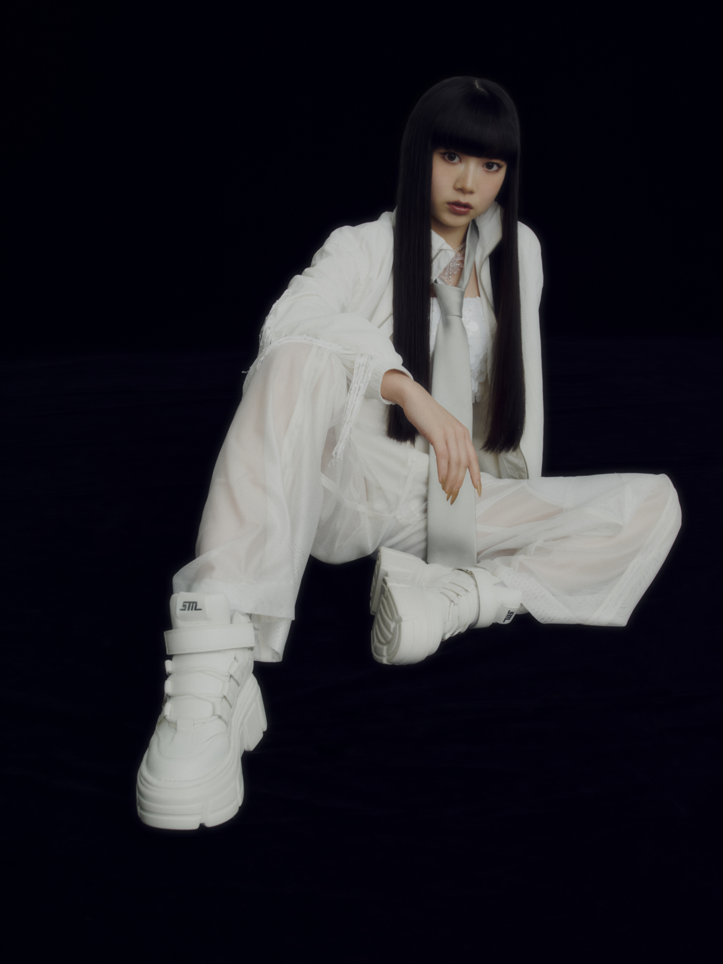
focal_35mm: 36
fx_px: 1003
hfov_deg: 39.7
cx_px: 362
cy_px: 482
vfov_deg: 51.4
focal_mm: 45
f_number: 11
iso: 800
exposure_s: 1/125
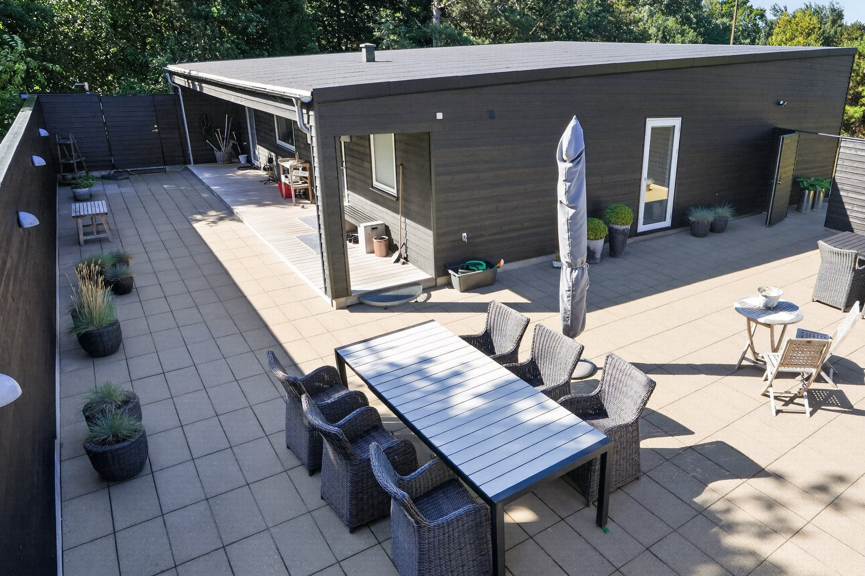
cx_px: 566
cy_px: 275
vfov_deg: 53.1
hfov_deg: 71.9
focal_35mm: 24
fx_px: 576
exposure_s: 1/250
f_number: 8
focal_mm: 16
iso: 400
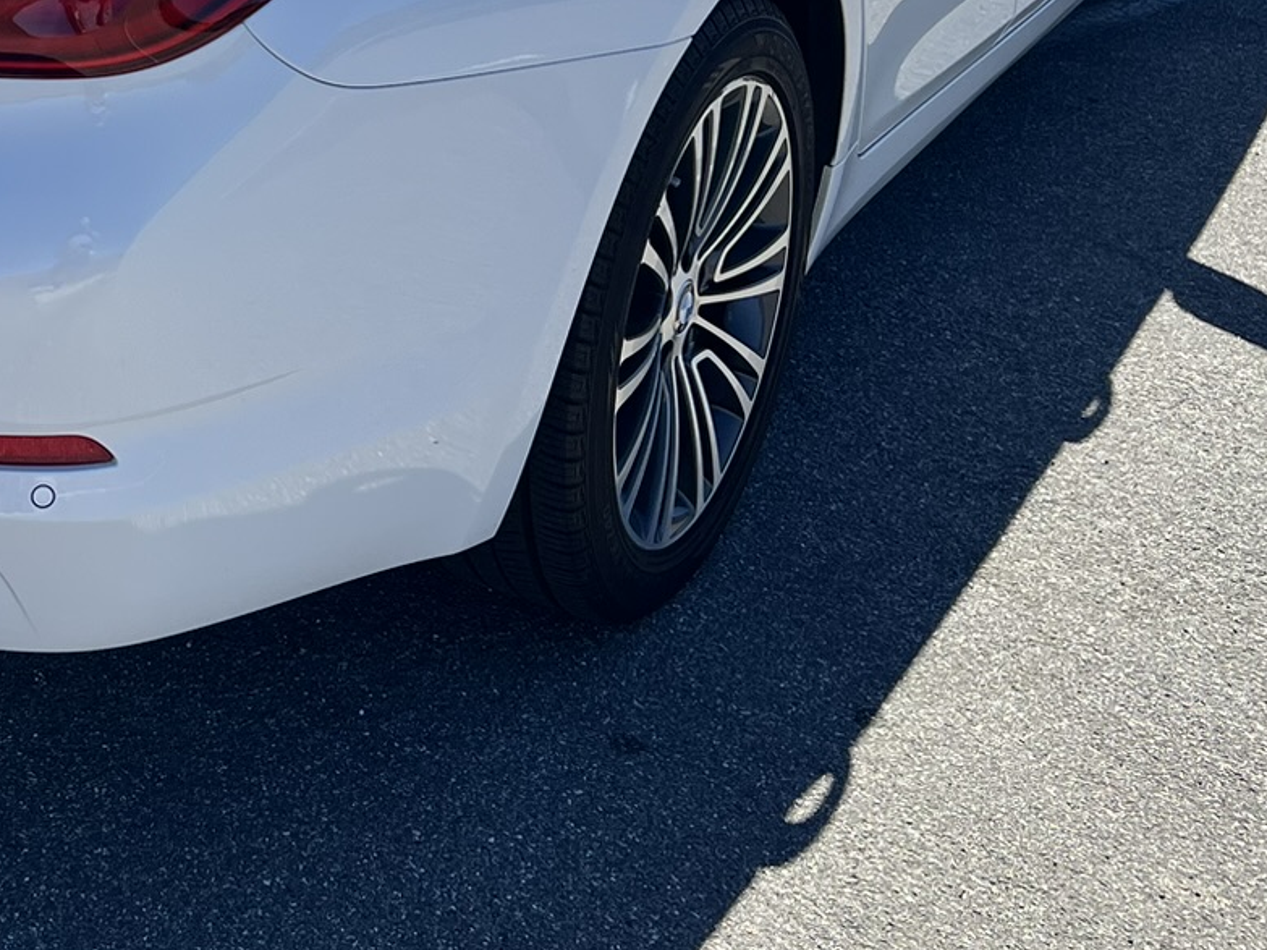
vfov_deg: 20.7
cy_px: -55
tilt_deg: -20.2
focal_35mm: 68
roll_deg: -1.3
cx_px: -37
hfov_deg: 26.8
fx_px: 2489
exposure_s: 1/3460
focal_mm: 5.7
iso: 50
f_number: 1.5
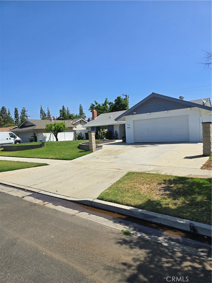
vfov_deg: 73.9
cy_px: 142
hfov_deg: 58.9
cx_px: 106
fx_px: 188
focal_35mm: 23
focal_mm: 6.3
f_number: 1.7
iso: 12
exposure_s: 1/986
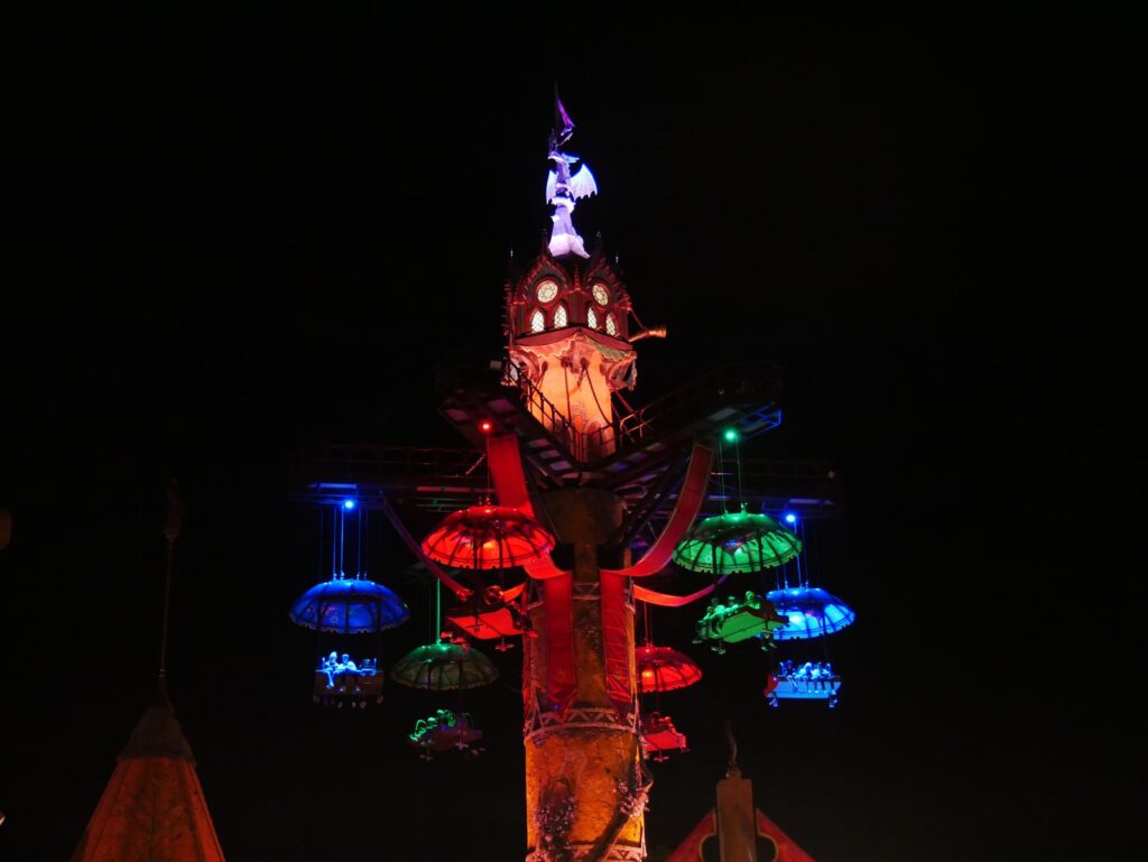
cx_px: 574
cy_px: 431
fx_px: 1725
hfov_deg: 36.8
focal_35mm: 52
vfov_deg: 28.1
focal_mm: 26
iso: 3200
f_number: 4.2
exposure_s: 1/8
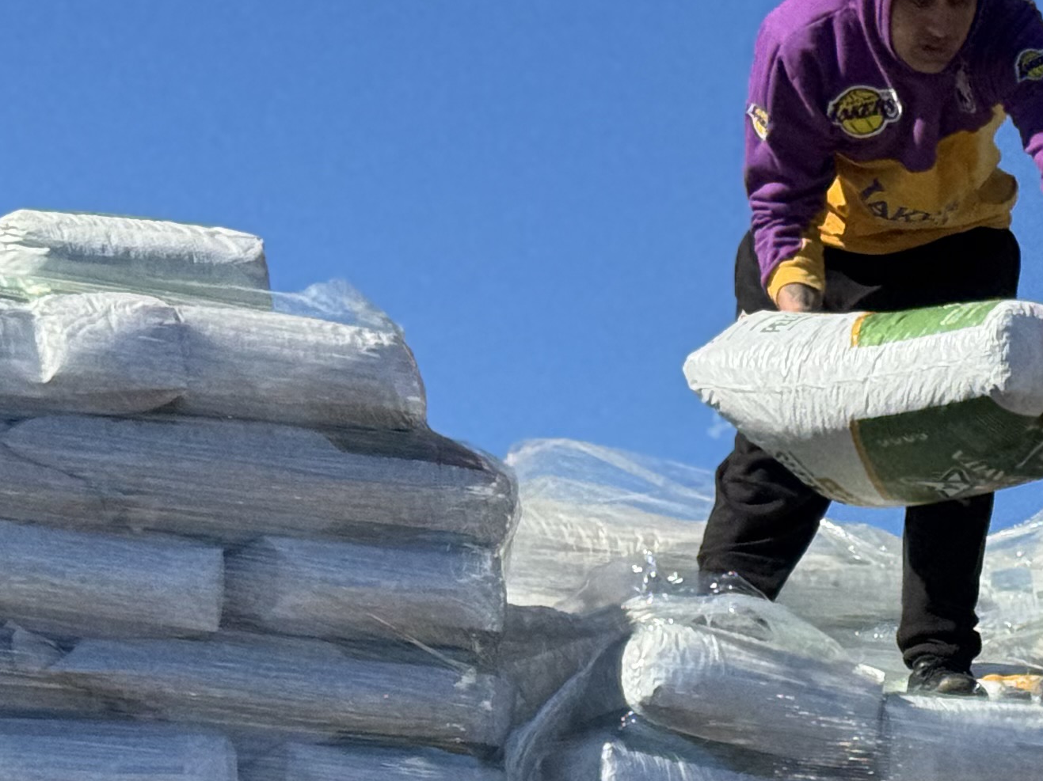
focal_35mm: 147
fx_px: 4428
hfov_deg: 13.0
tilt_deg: +8.7
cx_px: 1318
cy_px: 814
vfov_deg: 10.0
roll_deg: +0.9
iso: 64
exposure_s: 1/4608
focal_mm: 6.76
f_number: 1.78
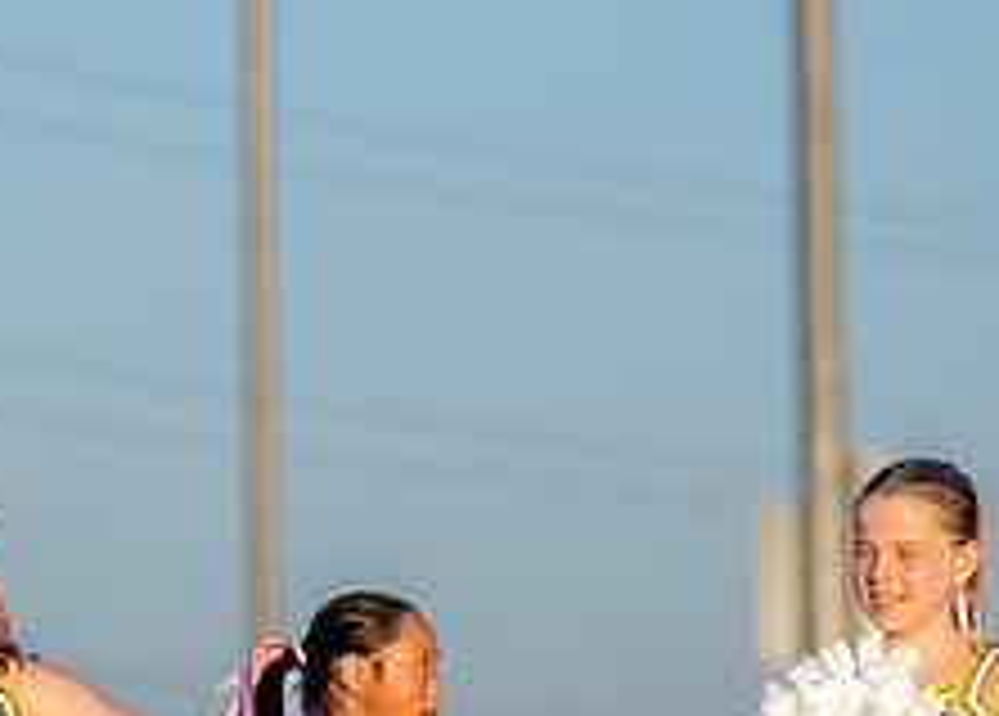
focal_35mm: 453
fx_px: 12864
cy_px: 830
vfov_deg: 3.2
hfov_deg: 4.4
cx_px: 36
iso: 640
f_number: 2.8
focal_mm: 126
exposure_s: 1/3200
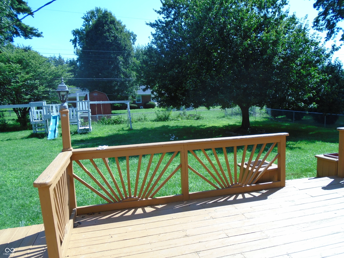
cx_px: 172
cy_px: 129
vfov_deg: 53.1
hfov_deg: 67.3
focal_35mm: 26
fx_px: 258
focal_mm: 4.6
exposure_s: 1/500
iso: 100
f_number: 3.2
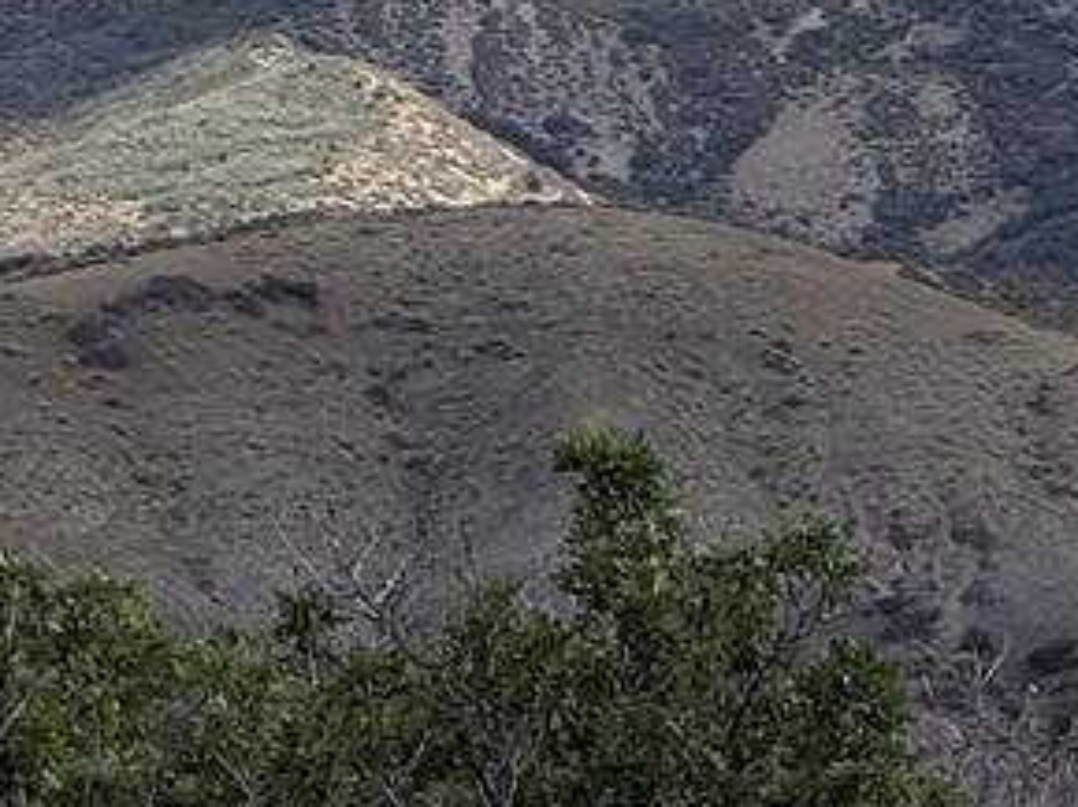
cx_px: 1717
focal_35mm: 424
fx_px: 13193
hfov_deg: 4.6
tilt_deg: +5.2
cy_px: -316
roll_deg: +0.3
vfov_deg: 3.5
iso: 50
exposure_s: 1/1650
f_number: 2.8
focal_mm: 15.66
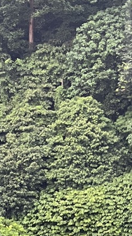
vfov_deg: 6.8
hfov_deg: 3.8
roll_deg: -0.7
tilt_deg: +2.6
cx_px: 304
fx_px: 1967
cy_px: 124
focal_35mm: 316
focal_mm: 9
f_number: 2.8
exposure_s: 1/82
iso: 250
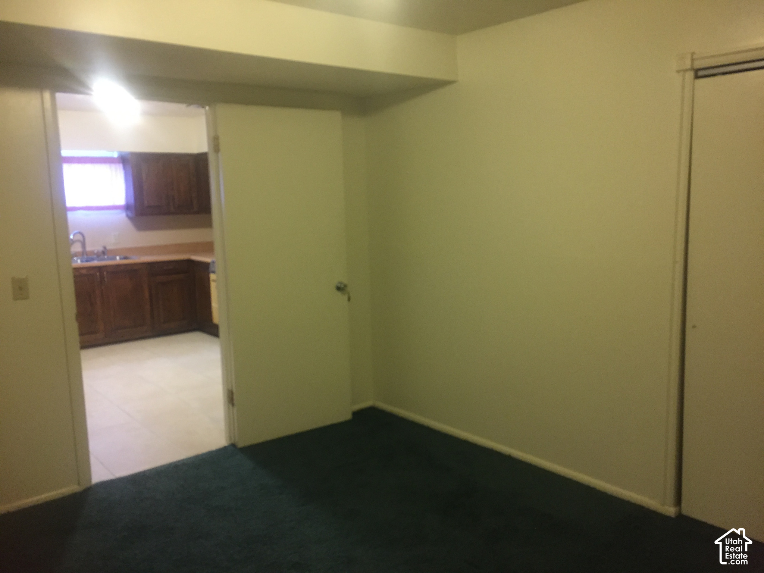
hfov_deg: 61.7
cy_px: 286
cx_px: 382
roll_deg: +1.8
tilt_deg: -8.3
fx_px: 640
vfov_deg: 48.2
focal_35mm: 29
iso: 250
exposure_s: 1/24
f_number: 2.2
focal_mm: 4.15
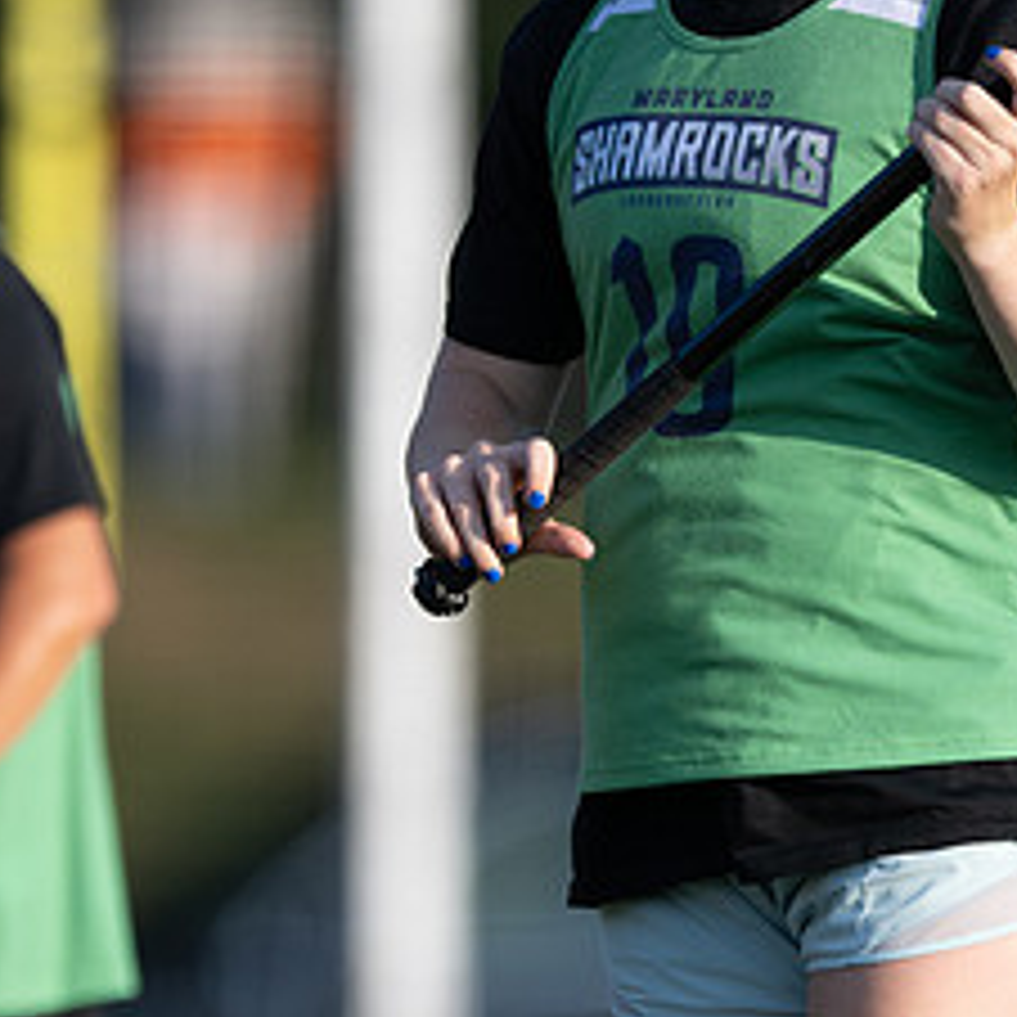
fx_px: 47499
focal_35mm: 1429
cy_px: 511
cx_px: 535
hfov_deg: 1.2
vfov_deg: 1.2
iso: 200
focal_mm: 400
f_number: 2.8
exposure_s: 1/2000
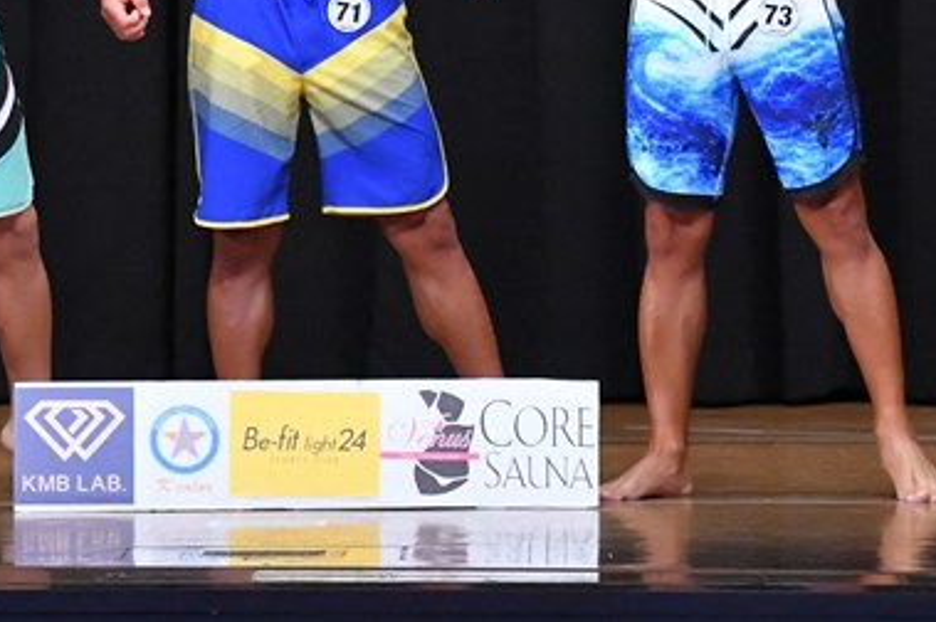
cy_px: -12
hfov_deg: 5.0
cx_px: 352
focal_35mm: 413
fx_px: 10728
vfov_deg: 3.3
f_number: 5.6
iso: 8000
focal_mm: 135
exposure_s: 1/400
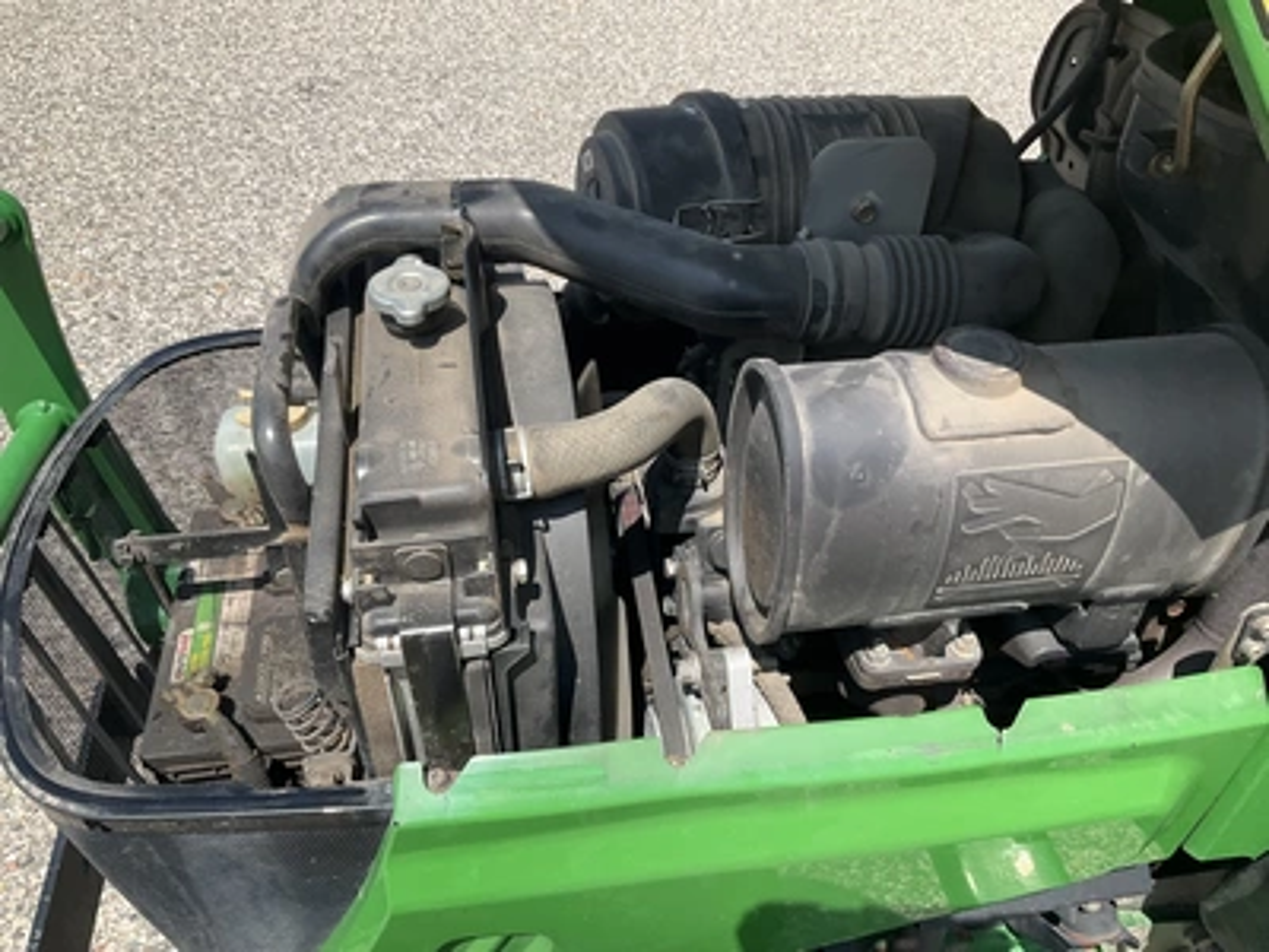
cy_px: 476
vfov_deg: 48.2
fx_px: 1063
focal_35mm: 29
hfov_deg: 61.7
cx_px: 634
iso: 25
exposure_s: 1/1250
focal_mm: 3
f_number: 1.8
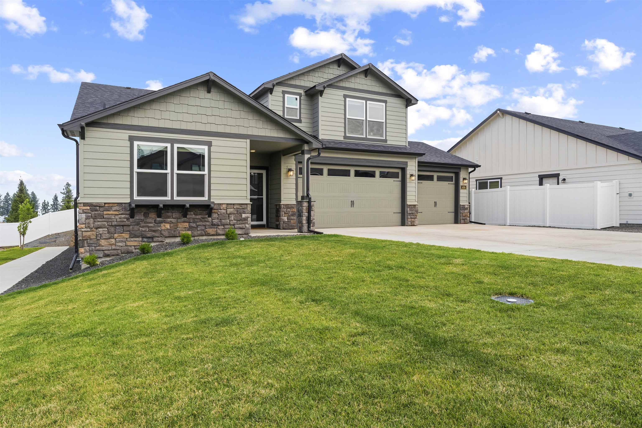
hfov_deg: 77.7
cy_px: 214
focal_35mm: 22
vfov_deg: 56.5
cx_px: 321
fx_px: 399
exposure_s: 1/350
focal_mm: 14.9
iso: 250
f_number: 8
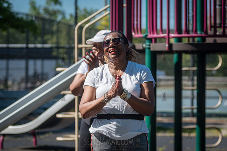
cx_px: 96
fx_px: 907
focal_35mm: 144
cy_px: 83
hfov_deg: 14.3
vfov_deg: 9.5
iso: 200
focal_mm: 100
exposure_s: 1/2500
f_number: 3.5
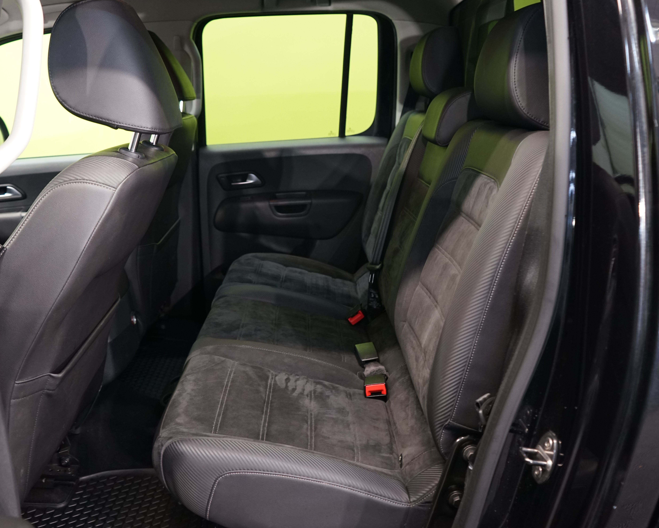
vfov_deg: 45.8
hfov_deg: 55.7
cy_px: 262
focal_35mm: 32
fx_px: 624
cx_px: 324
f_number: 4.5
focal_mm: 28
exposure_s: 1/25
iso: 1600
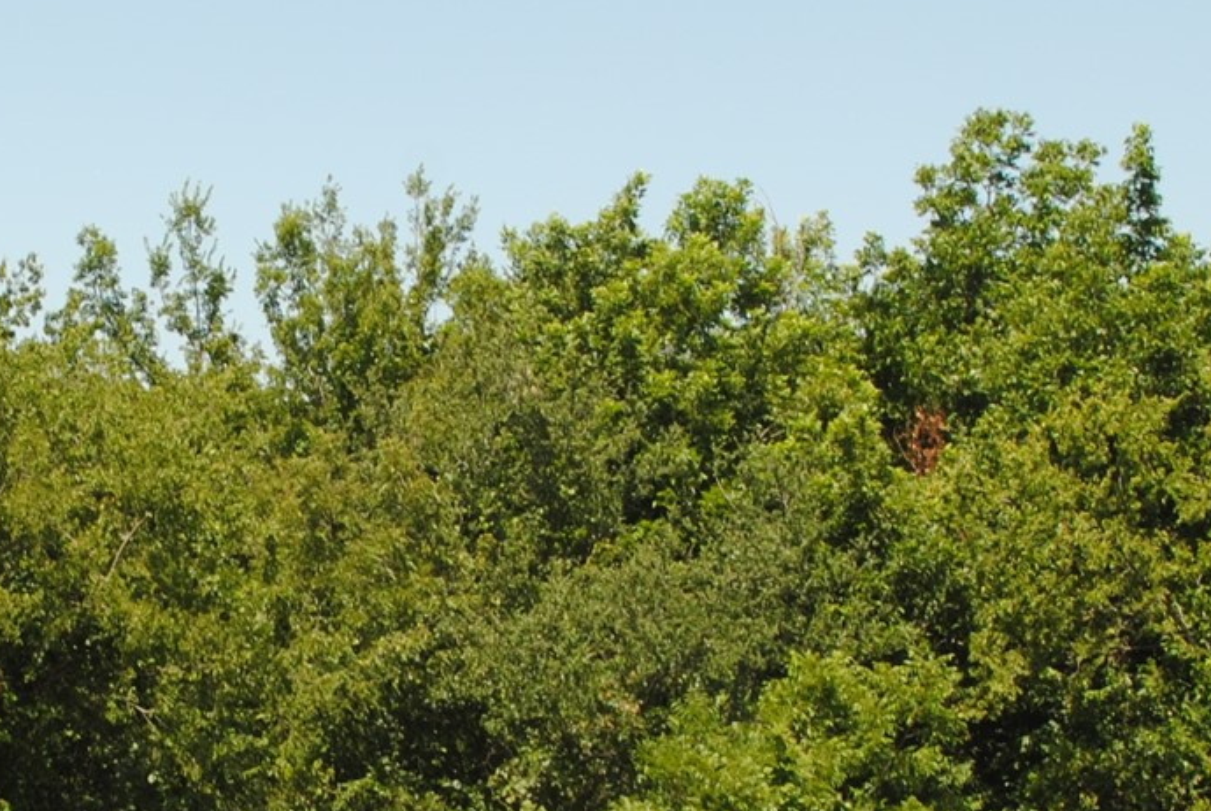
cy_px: 611
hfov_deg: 17.9
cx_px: 194
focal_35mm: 113
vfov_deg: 12.1
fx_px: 3806
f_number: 8
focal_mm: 24
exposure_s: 1/160
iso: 100
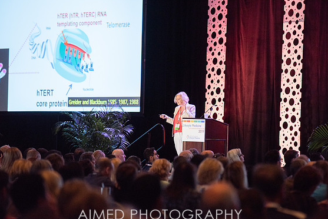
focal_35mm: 206
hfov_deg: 10.0
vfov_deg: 6.7
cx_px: 164
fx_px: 1878
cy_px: 112
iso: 1250
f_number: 4
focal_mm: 190
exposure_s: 1/200
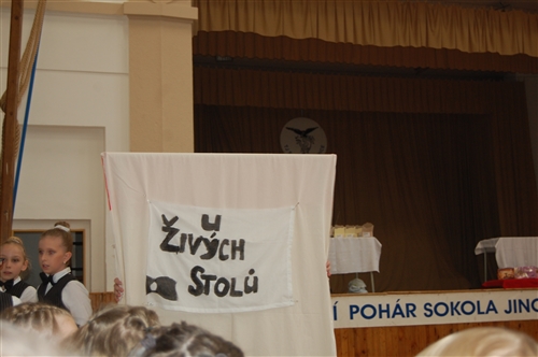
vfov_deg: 23.7
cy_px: 178
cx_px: 269
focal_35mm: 57
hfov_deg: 35.1
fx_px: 851
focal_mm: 38
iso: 400
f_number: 4.8
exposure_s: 1/60
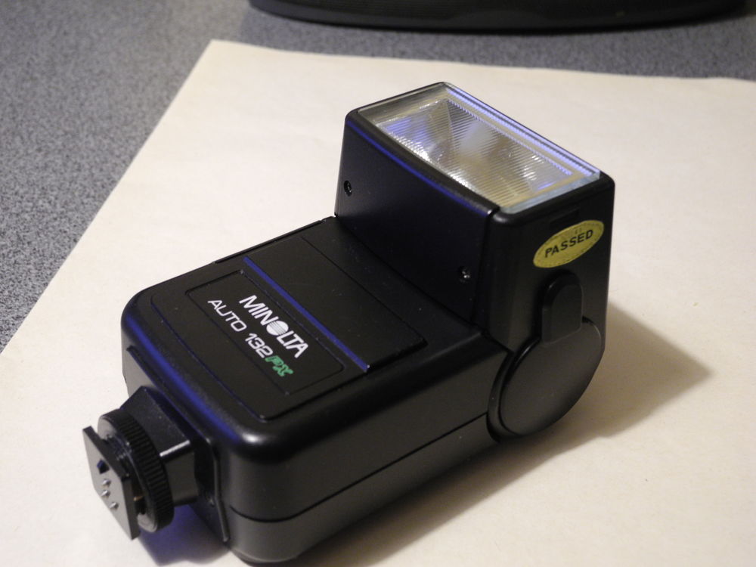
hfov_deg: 38.2
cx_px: 378
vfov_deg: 29.1
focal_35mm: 50
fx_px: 1092
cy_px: 284
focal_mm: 10.7
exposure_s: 1/10
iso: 400
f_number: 3.5
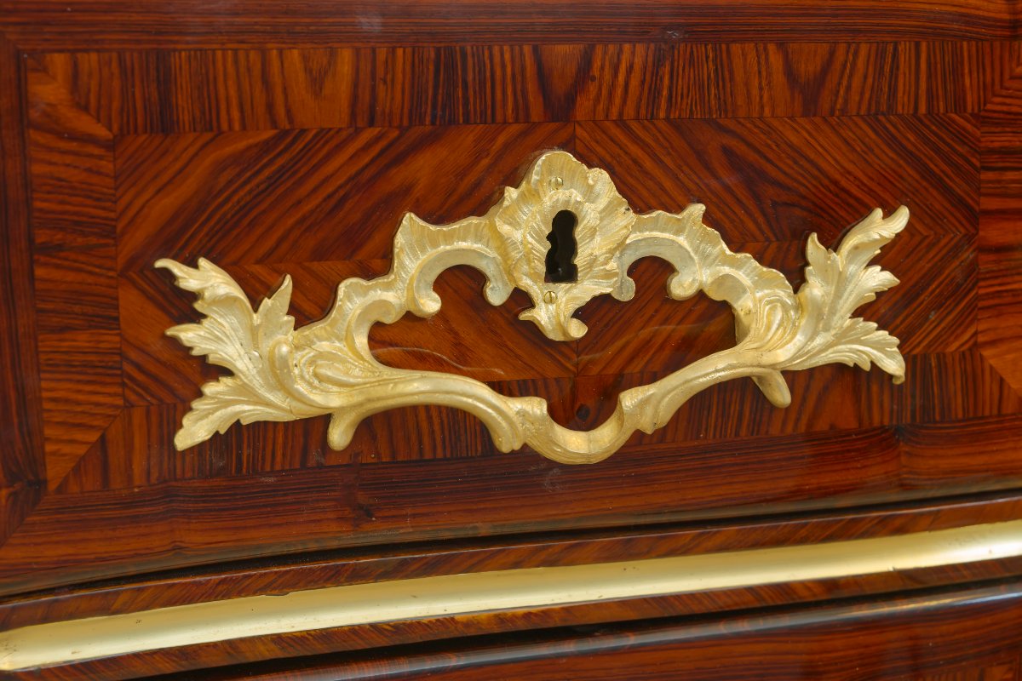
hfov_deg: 33.9
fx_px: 1675
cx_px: 511
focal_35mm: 59
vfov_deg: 23.0
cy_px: 340
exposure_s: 1/8
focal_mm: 59
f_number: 7.1
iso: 1600
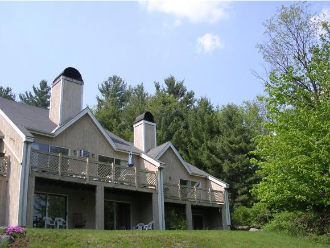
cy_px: 124
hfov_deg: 48.9
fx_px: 363
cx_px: 165
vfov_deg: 37.8
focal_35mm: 38
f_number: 5.6
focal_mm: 5.8
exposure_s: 1/219
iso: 100
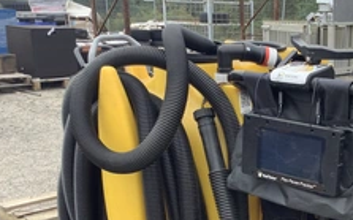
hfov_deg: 33.1
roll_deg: -2.1
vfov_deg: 21.3
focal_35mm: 59
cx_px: 304
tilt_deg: -18.4
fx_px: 567
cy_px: 212
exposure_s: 1/158
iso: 25
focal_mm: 3.3
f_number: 2.4
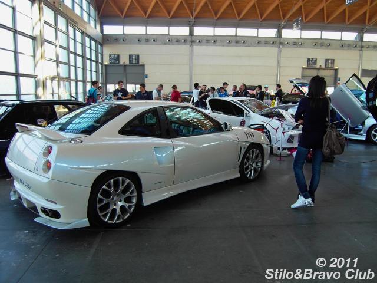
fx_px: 305
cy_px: 142
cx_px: 188
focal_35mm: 28
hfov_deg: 63.4
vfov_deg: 49.7
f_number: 2.8
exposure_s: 1/60
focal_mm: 6
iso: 100
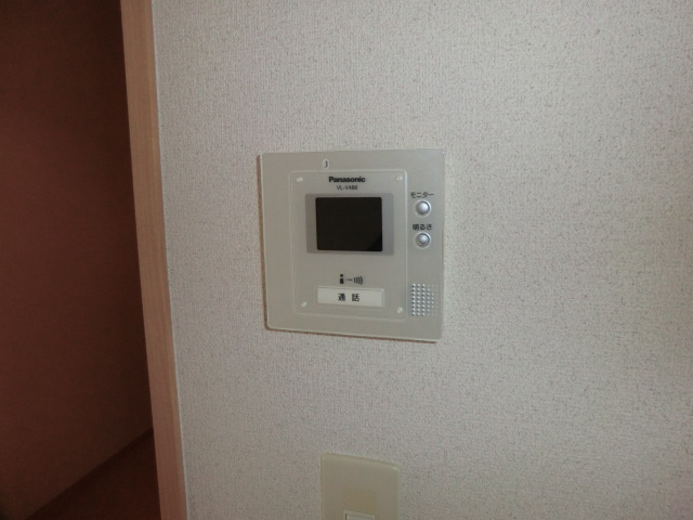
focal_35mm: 24
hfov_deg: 71.6
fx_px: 480
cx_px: 346
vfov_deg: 56.8
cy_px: 260
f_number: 3.2
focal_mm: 4.3
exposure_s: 1/60
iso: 250
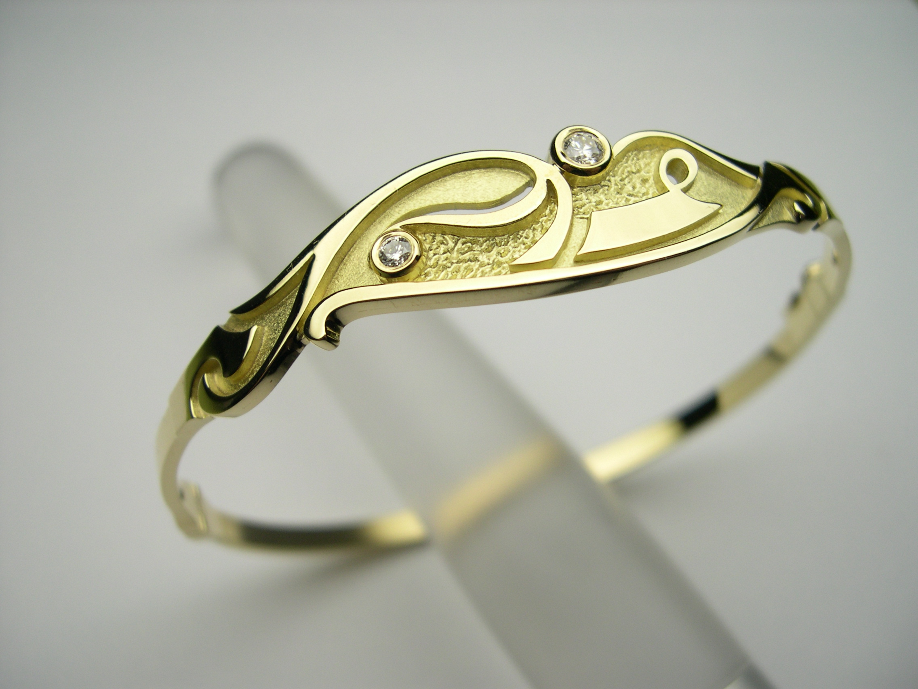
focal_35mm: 38
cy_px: 344
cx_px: 459
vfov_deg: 37.7
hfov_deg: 49.0
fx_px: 1008
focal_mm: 8
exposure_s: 1/276
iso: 100
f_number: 2.8
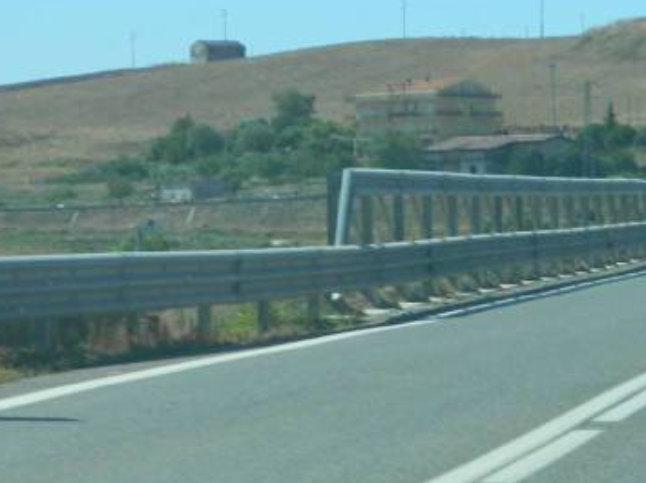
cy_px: 242
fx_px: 4532
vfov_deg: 6.1
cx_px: 677
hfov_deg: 8.1
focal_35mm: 243
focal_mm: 15.1
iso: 80
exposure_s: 1/500
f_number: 4.2
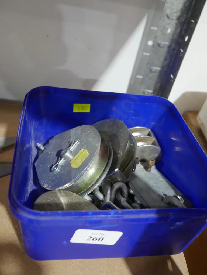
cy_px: 138
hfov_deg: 41.8
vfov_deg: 54.0
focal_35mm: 34
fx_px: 271
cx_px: 104
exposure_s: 1/60
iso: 2000
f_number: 4
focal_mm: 17
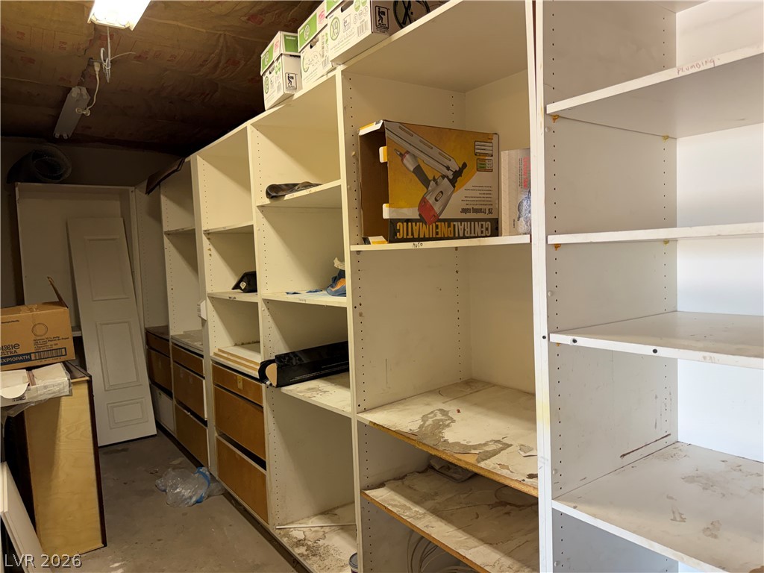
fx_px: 530
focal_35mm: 24
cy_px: 286
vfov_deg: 56.8
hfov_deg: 71.6
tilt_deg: -3.7
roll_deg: +2.6
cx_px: 382
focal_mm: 6.76
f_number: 1.78
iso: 200
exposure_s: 1/120
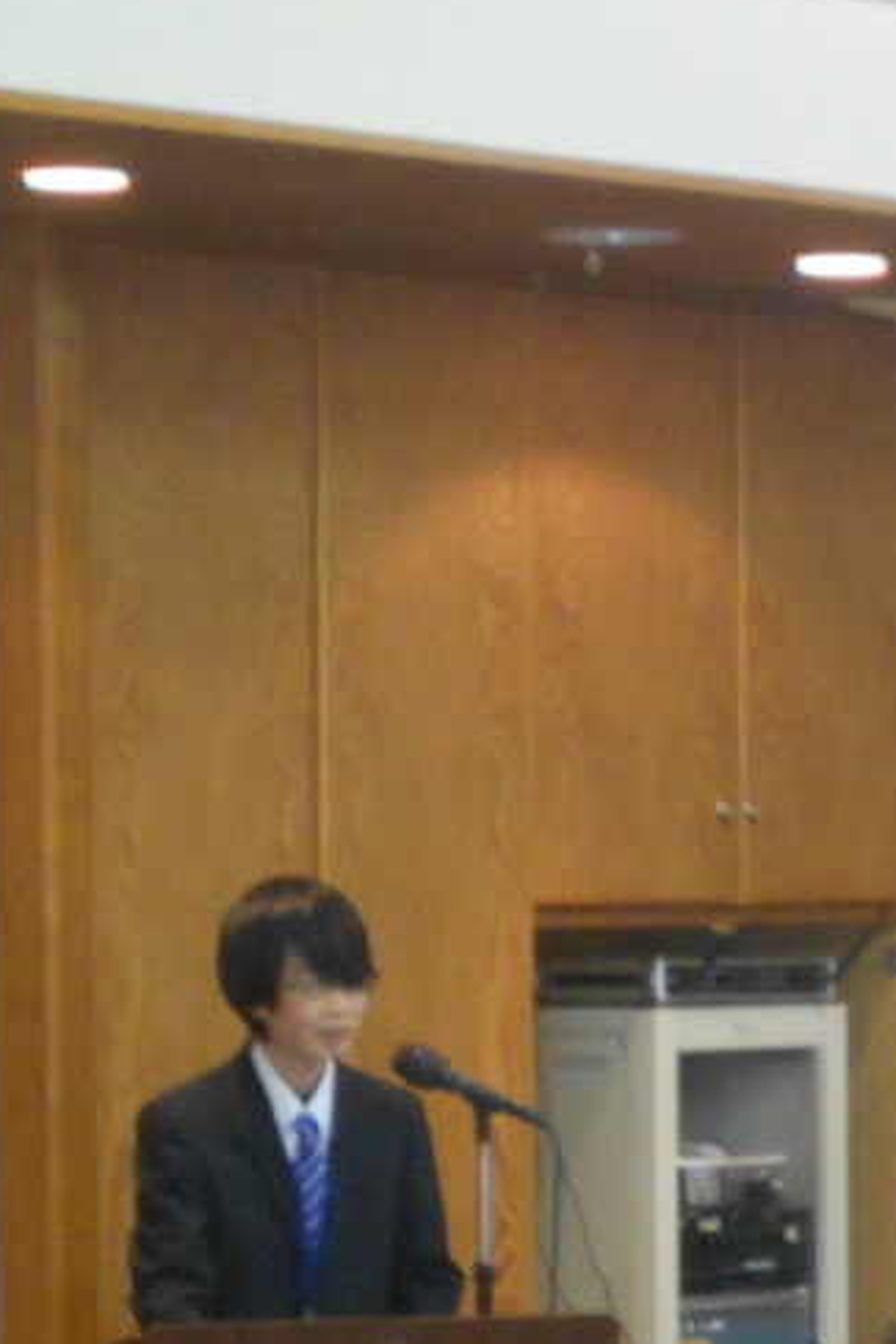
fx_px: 8437
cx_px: 1867
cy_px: 1377
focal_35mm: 226
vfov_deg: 9.0
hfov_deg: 5.9
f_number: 5.3
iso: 400
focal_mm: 11.6
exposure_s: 1/20
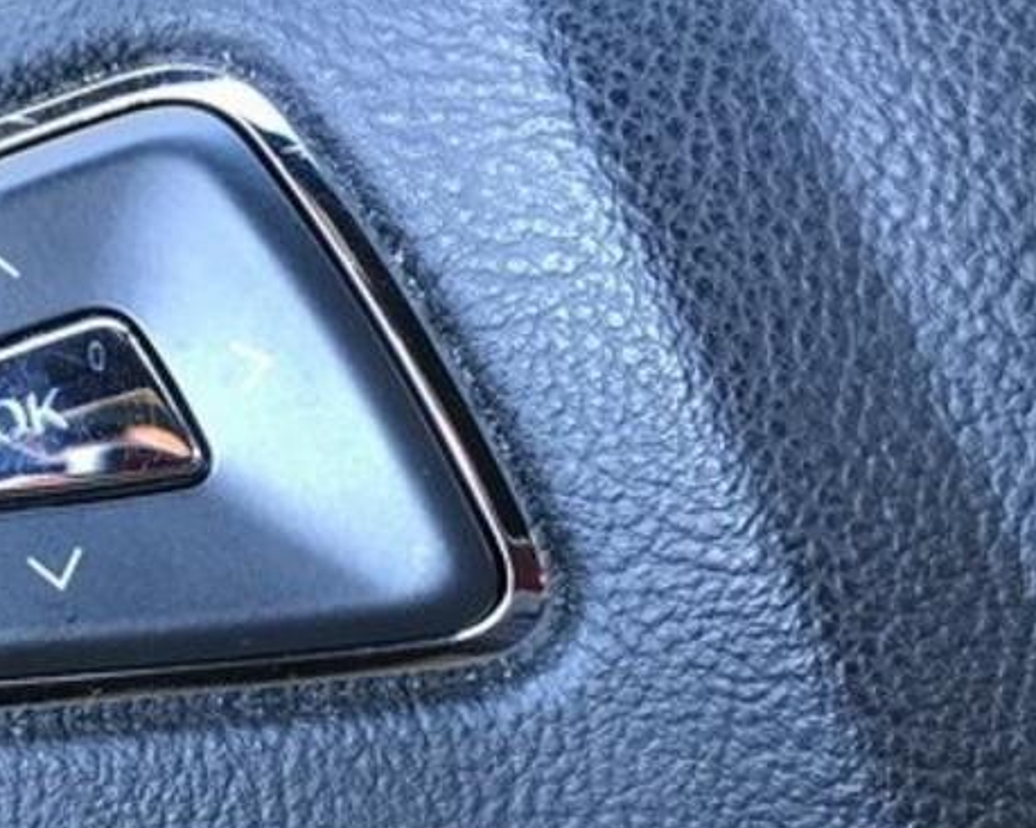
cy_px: 677
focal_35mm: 61
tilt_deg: -35.1
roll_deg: +11.4
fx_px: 1870
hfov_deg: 30.7
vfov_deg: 24.5
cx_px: 316
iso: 40
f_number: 1.8
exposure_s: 1/17
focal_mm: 3.99
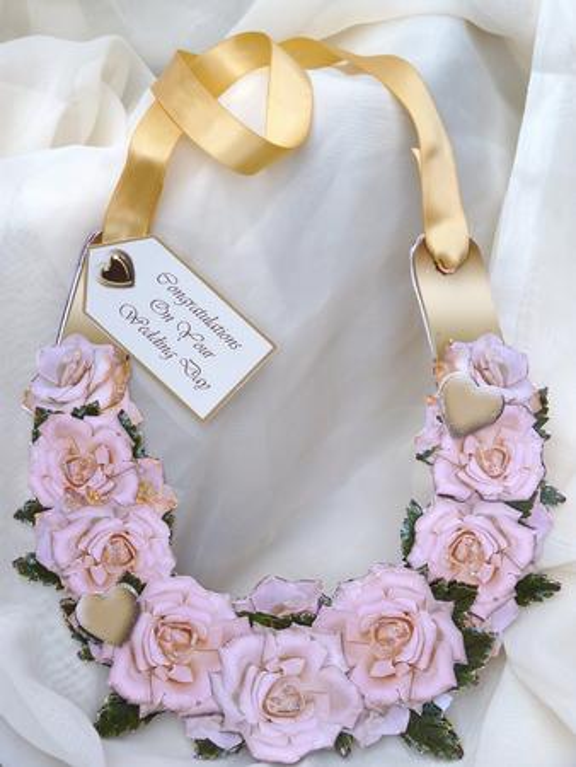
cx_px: 288
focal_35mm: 94
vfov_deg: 20.9
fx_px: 2084
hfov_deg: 15.7
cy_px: 384
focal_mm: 16.7
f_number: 3.6
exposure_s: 1/125
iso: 80
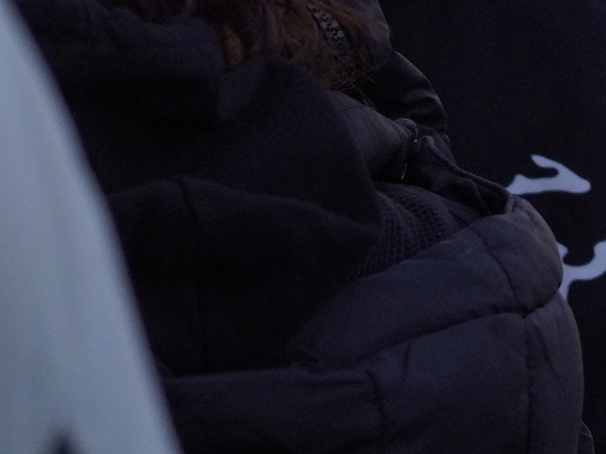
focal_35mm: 641
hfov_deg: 3.1
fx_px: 11222
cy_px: -790
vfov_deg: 2.3
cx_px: 352
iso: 400
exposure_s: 1/2000
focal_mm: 56
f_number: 3.2
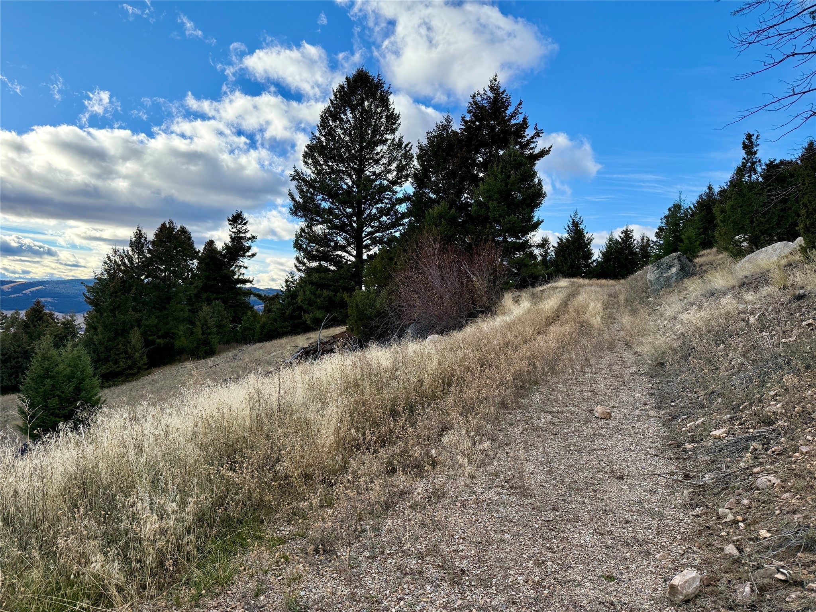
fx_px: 566
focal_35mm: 24
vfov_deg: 56.8
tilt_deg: -0.4
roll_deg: -1.8
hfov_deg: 71.6
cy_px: 306
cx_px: 408
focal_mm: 6.76
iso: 100
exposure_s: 1/2907
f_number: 1.78
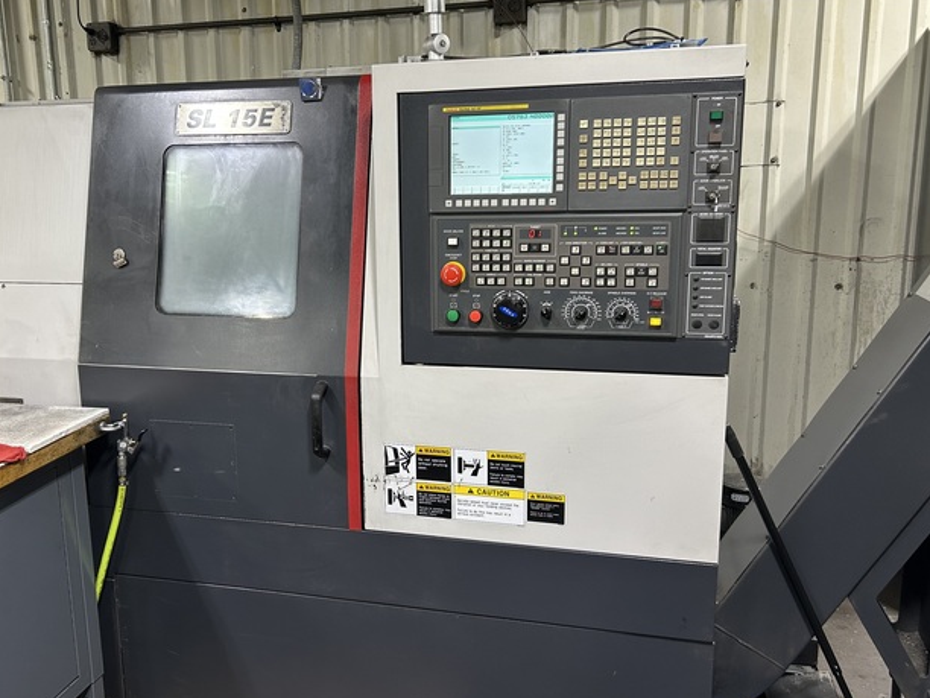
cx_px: 374
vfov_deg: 41.8
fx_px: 913
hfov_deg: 53.6
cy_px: 347
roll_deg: +2.0
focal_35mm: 34
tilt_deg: -12.8
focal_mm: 5.7
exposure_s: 1/60
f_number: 1.5
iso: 80
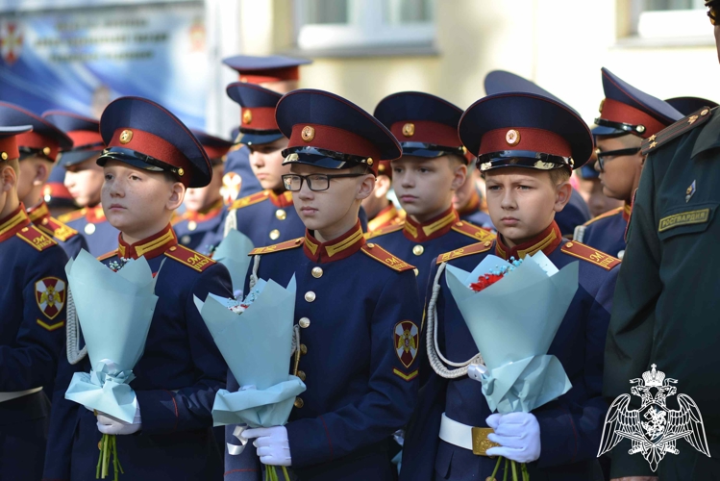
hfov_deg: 23.9
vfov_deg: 16.1
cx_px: 360
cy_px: 240
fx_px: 1701
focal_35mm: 85
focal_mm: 85
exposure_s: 1/640
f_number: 2.2
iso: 100
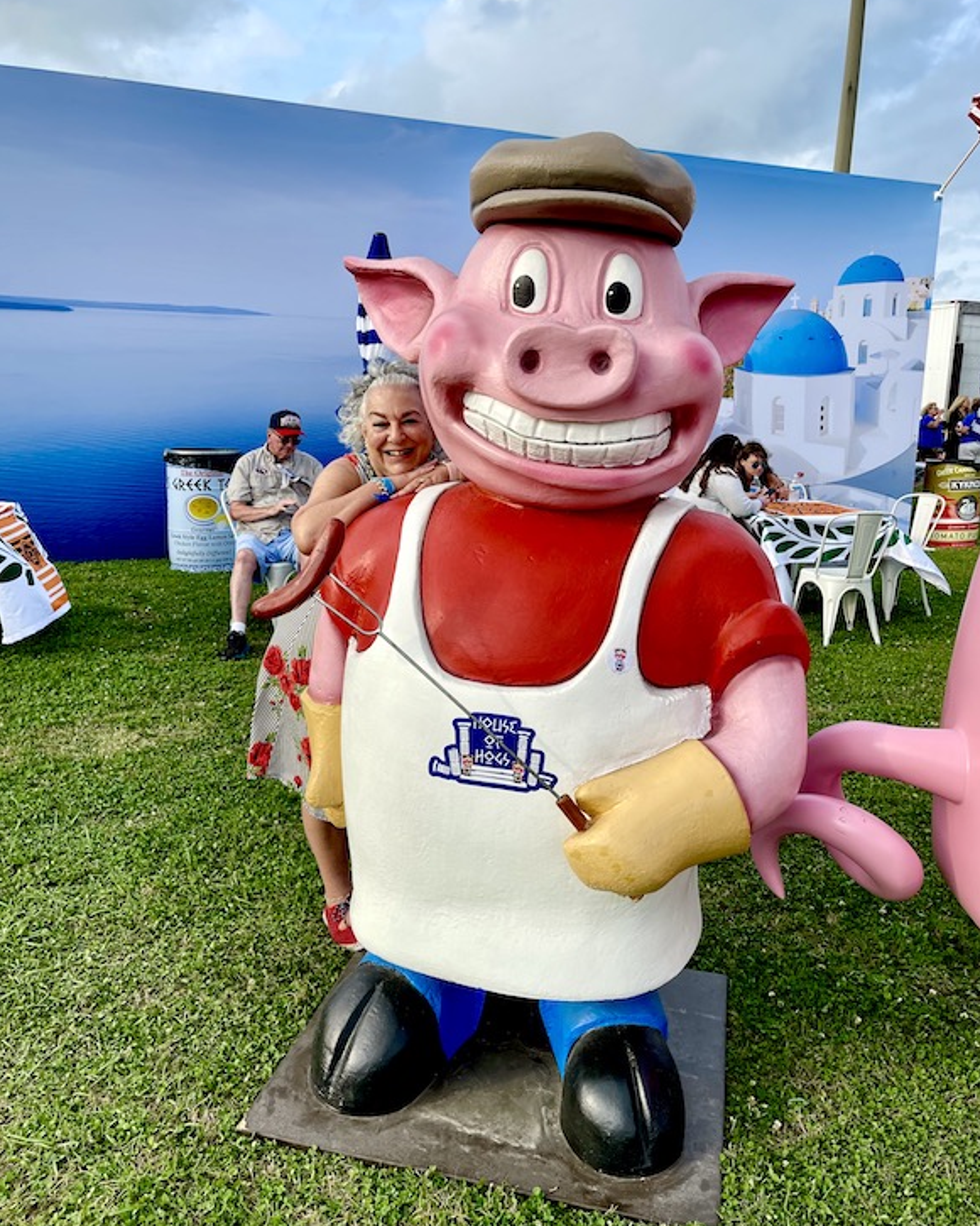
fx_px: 1015
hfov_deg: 51.5
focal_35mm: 28
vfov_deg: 62.1
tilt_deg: -9.7
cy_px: 570
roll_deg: -2.2
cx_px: 490
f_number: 1.6
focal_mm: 5.1
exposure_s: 1/1642
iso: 32
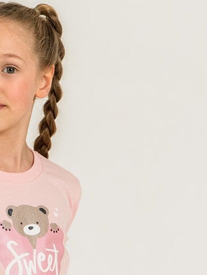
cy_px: 361
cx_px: 5
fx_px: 2941
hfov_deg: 4.0
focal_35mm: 369
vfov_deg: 5.3
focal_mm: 79
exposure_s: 1/160
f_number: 9
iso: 200
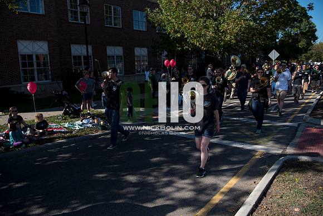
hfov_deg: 73.7
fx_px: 215
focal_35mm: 24
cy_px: 108
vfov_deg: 53.2
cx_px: 162
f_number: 4.5
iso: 250
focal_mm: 24
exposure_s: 1/1600
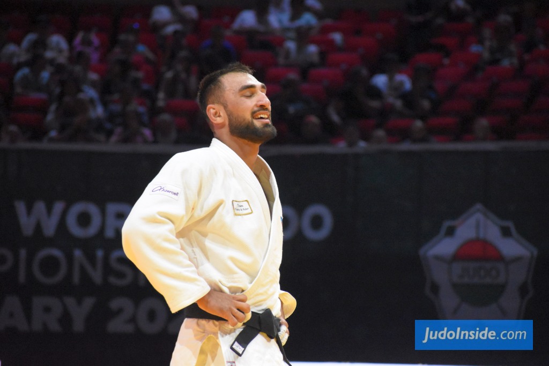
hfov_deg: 8.1
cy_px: 183
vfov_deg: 5.4
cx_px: 274
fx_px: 3889
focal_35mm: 255
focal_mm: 170
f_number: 7.1
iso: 6400
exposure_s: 1/800
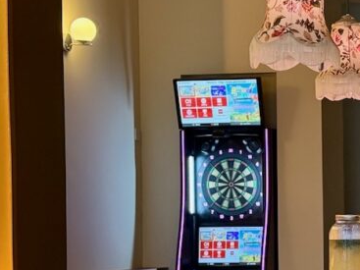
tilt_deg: +0.1
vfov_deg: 11.0
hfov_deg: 14.3
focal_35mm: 134
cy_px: 224
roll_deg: +0.5
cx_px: 437
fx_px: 1393
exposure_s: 1/59
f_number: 1.78
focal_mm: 6.76
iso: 160
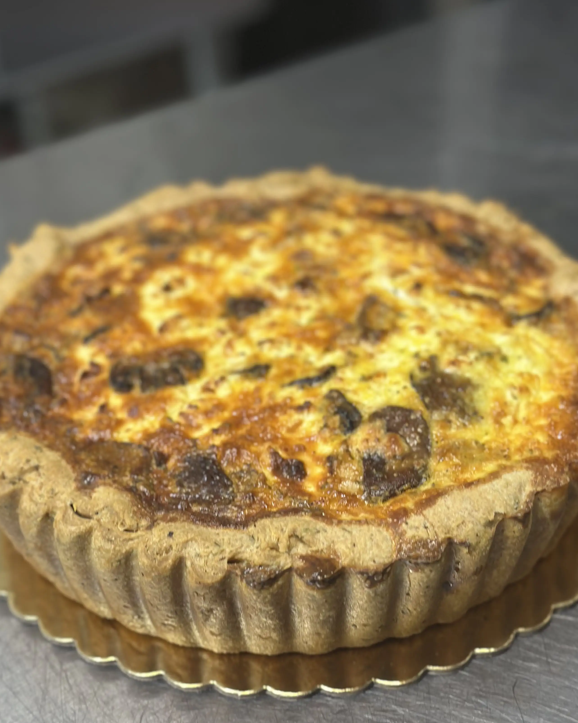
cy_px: 443
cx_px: 276
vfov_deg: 31.8
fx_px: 1262
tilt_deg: -36.3
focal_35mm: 59
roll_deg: +2.2
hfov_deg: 25.8
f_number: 1.78
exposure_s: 1/62
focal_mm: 6.86
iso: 125
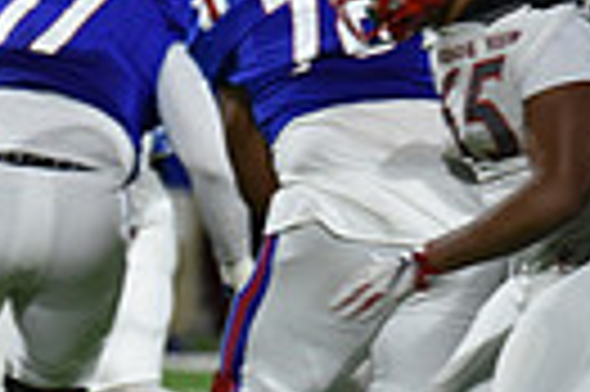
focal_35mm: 865
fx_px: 14159
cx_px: -347
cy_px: 173
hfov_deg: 2.4
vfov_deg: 1.6
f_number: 2.8
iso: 2500
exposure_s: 1/640
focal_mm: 195
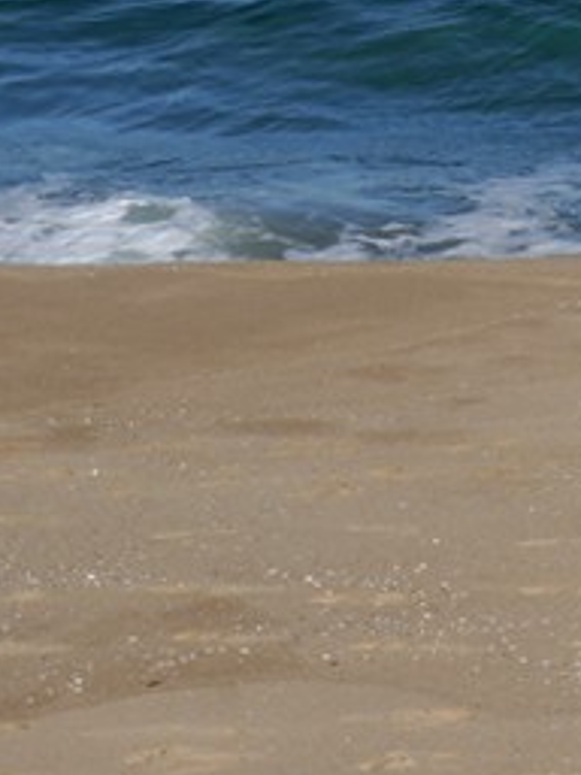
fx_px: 10070
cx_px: 2950
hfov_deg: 3.1
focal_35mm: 450
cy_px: -663
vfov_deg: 4.4
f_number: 22
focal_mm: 60
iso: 100
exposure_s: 1/100
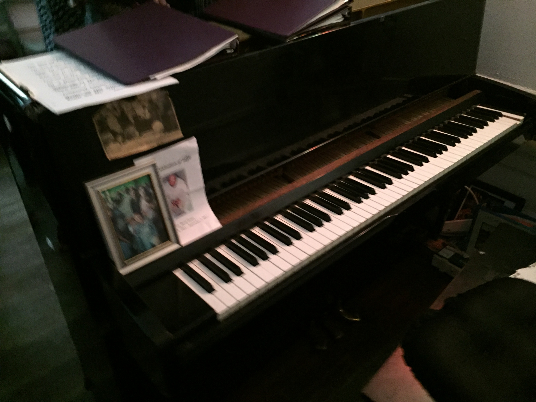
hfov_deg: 61.7
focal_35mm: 29
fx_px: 449
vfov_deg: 48.2
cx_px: 268
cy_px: 201
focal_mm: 4.15
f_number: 2.2
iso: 1000
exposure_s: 1/15
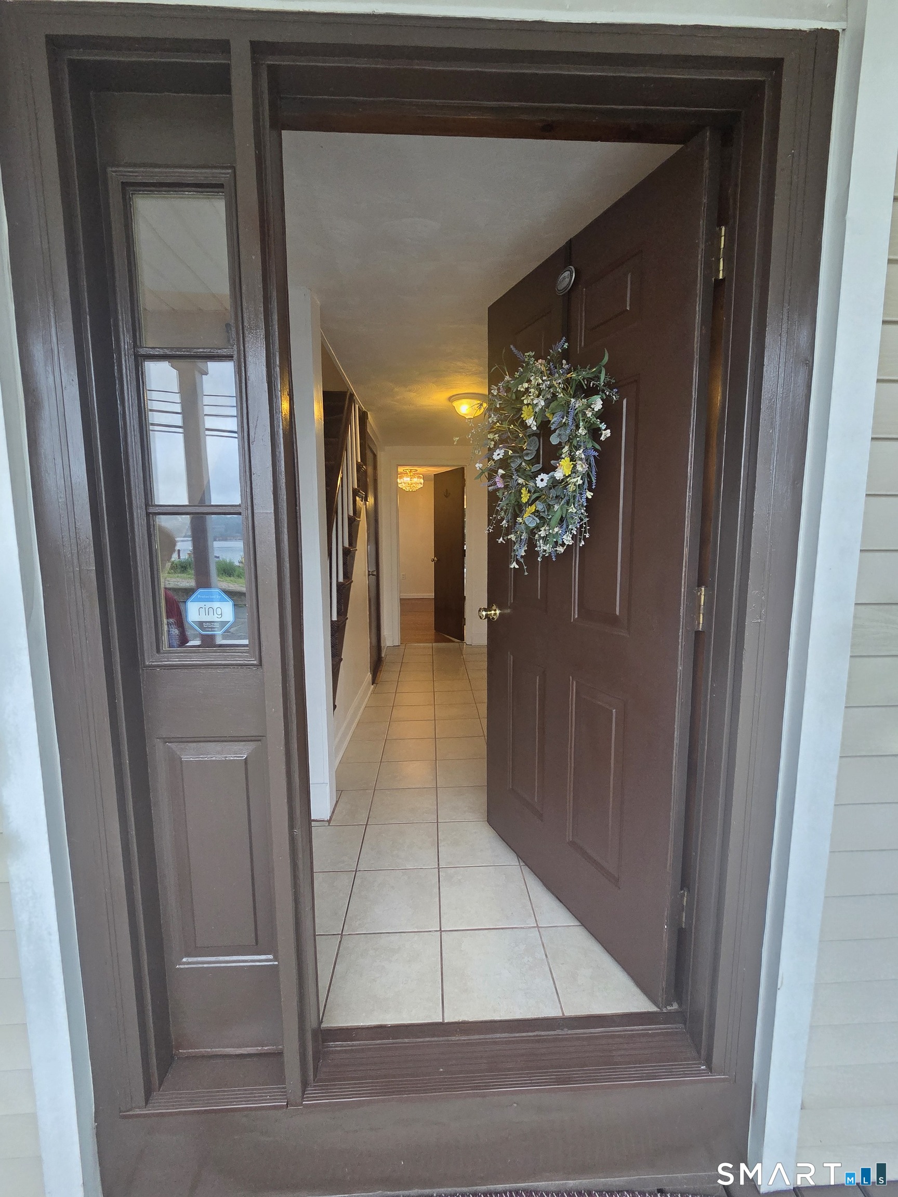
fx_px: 450
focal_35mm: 13
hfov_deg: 89.9
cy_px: 598
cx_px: 449
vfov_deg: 106.2
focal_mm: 2.2
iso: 250
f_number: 2.2
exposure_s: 1/120
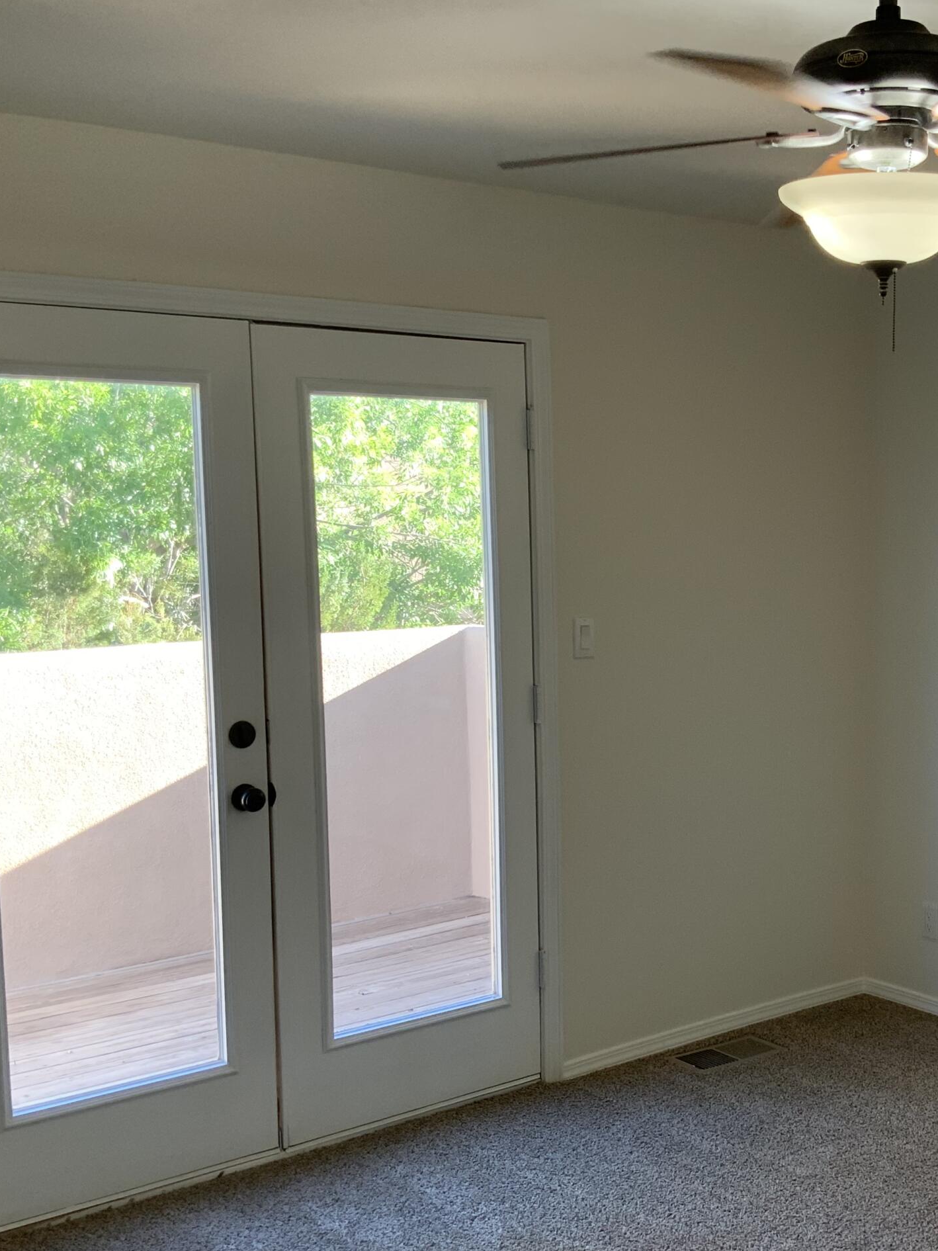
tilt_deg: -7.8
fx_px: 1662
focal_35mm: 46
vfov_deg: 41.2
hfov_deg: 30.6
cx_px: 767
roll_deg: +0.4
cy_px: 708
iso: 40
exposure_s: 1/60
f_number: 1.8
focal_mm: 3
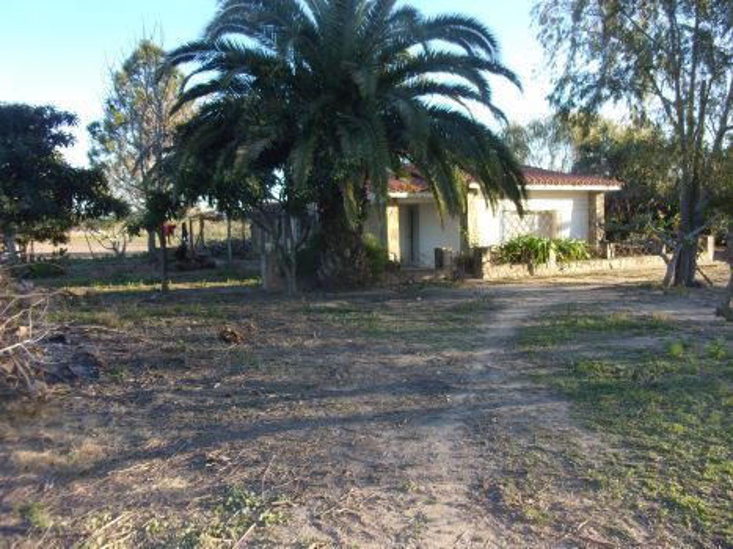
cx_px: 366
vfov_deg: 49.7
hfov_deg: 63.5
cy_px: 274
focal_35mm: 28
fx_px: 593
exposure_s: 1/120
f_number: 3.9
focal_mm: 5.1
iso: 80
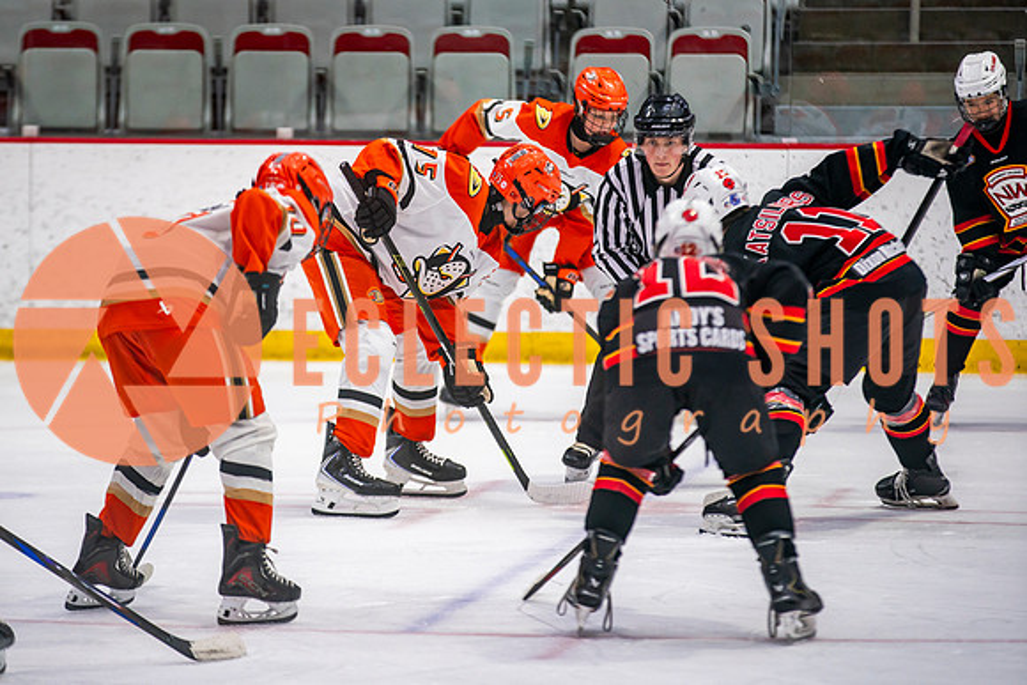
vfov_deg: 6.0
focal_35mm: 231
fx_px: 6581
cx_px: 438
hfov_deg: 8.9
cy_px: 296
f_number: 2.8
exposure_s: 1/640
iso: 1000
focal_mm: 200
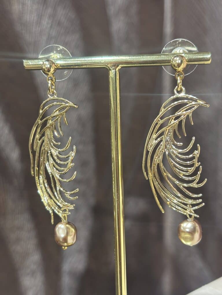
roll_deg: +0.7
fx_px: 445
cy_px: 148
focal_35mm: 52
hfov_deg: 28.0
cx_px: 111
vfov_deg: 36.8
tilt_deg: -10.3
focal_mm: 5.96
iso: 64
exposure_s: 1/50
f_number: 1.6
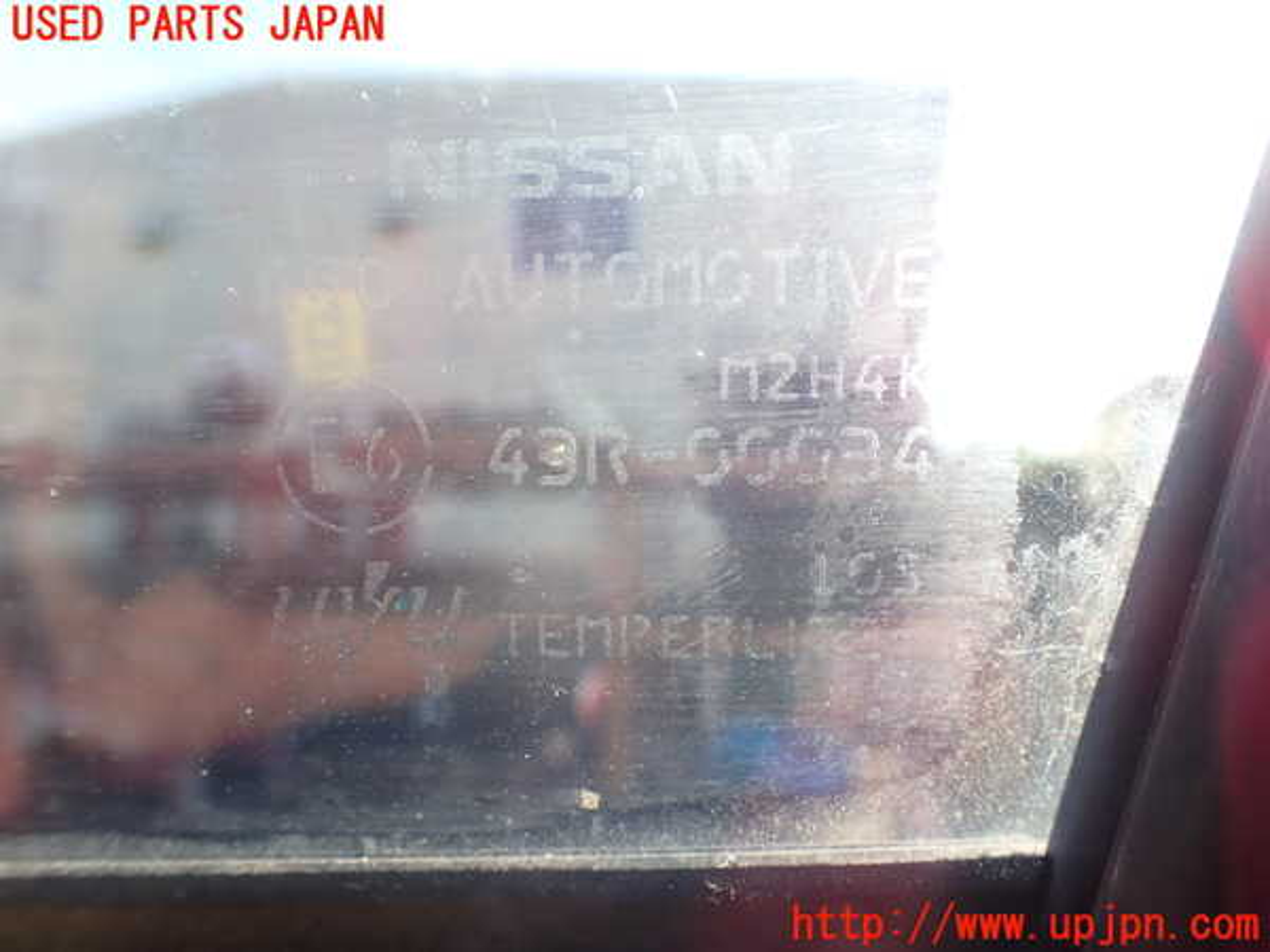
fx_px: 1101
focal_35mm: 30
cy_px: 476
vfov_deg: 46.8
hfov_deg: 60.0
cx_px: 635
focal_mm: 5.4
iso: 100
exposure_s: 1/250
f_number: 3.2
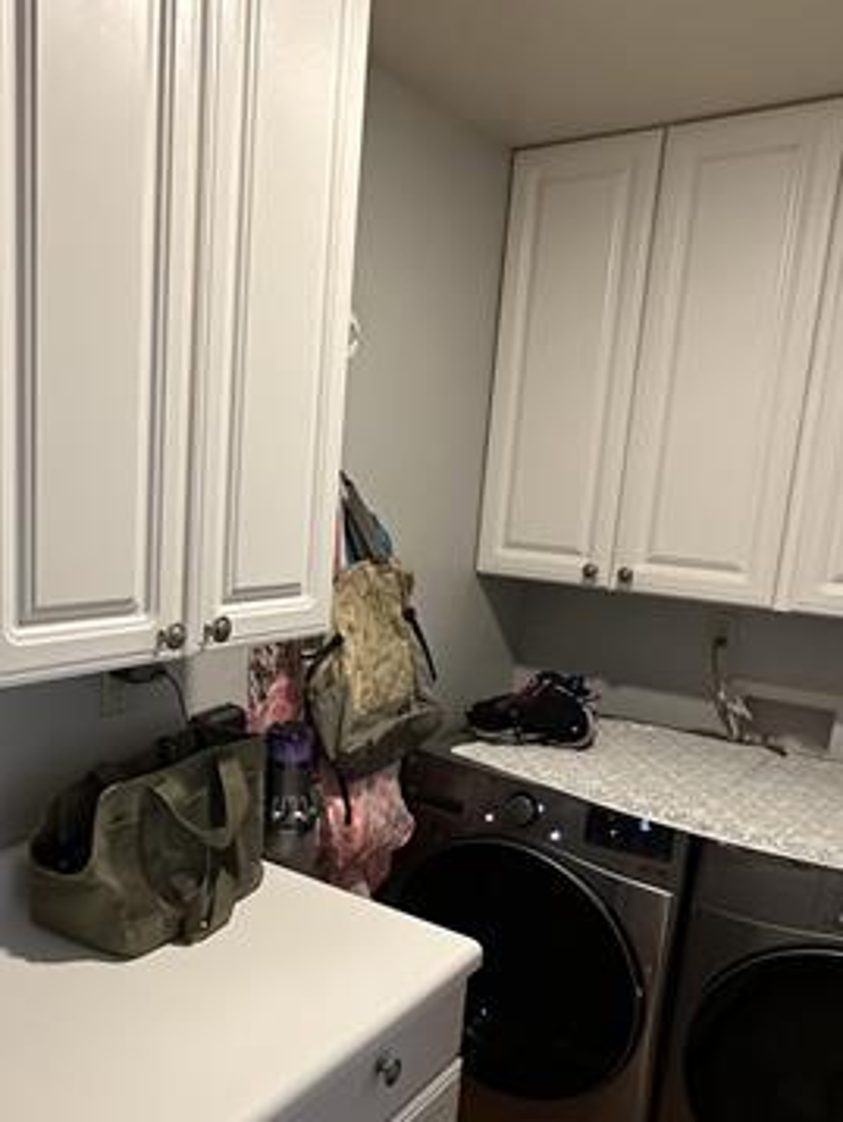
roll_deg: -3.5
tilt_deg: -10.7
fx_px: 973
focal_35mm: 30
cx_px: 301
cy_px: 671
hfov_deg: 46.3
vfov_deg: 59.5
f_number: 2.2
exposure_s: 1/60
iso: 250
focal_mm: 2.22
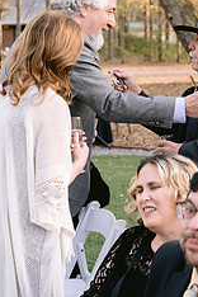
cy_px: 77
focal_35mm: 96
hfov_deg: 14.2
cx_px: 143
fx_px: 792
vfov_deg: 21.1
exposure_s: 1/250
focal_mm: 50
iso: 400
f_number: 4
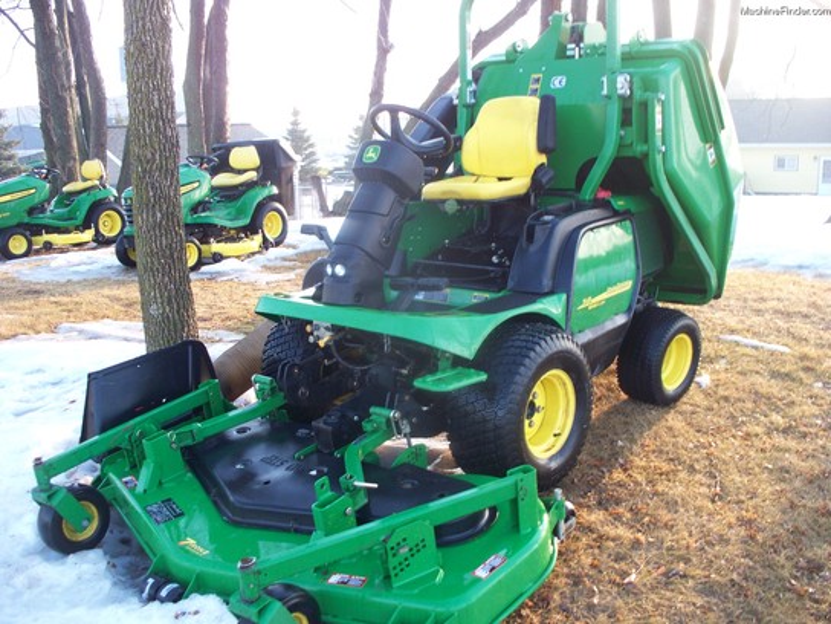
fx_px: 864
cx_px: 416
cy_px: 312
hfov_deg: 51.4
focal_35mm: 36
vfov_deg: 39.7
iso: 80
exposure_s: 1/60
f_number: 2.8
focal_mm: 7.54
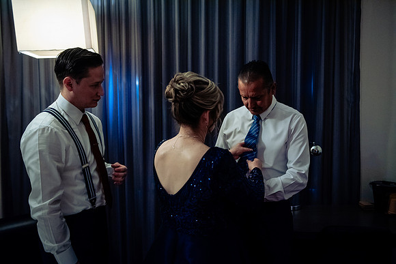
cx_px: 198
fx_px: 341
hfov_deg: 60.3
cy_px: 132
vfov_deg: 42.3
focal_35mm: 31
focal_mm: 31
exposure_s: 1/100
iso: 4000
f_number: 2.8
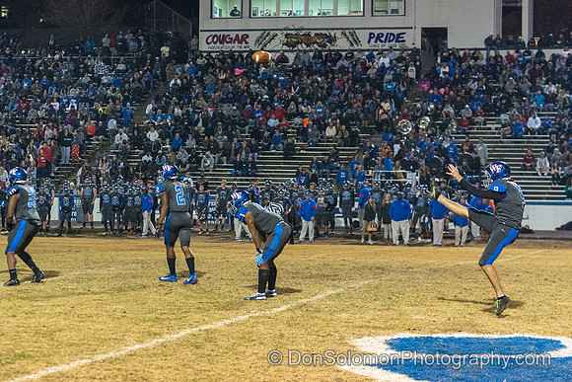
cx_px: 249
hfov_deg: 21.2
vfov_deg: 14.2
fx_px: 1528
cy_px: 214
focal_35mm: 96
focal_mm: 70
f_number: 2.8
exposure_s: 1/800
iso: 8000
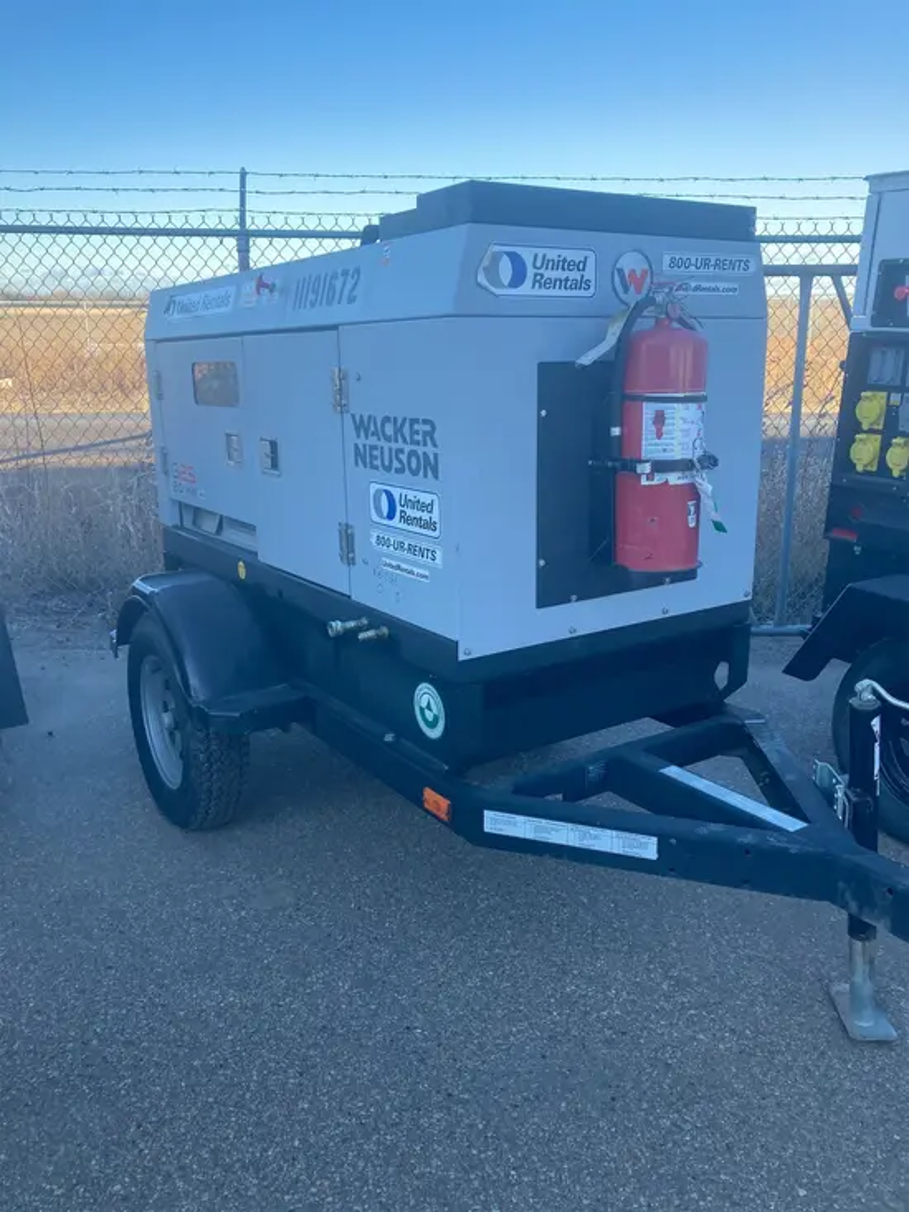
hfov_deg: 49.8
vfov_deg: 63.4
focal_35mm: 28
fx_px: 980
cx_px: 454
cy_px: 606
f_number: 1.8
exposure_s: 1/345
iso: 20
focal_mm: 3.99
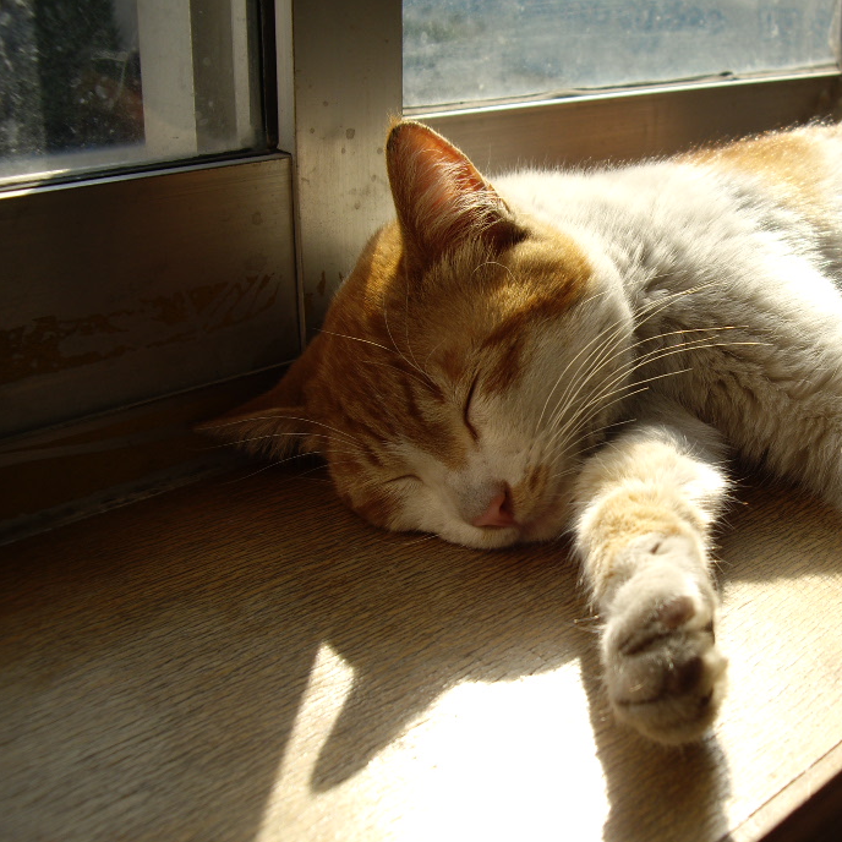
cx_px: 619
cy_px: 439
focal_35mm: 50
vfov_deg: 34.0
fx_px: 1376
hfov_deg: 33.4
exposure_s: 1/400
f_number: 2.8
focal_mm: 7.9
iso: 64
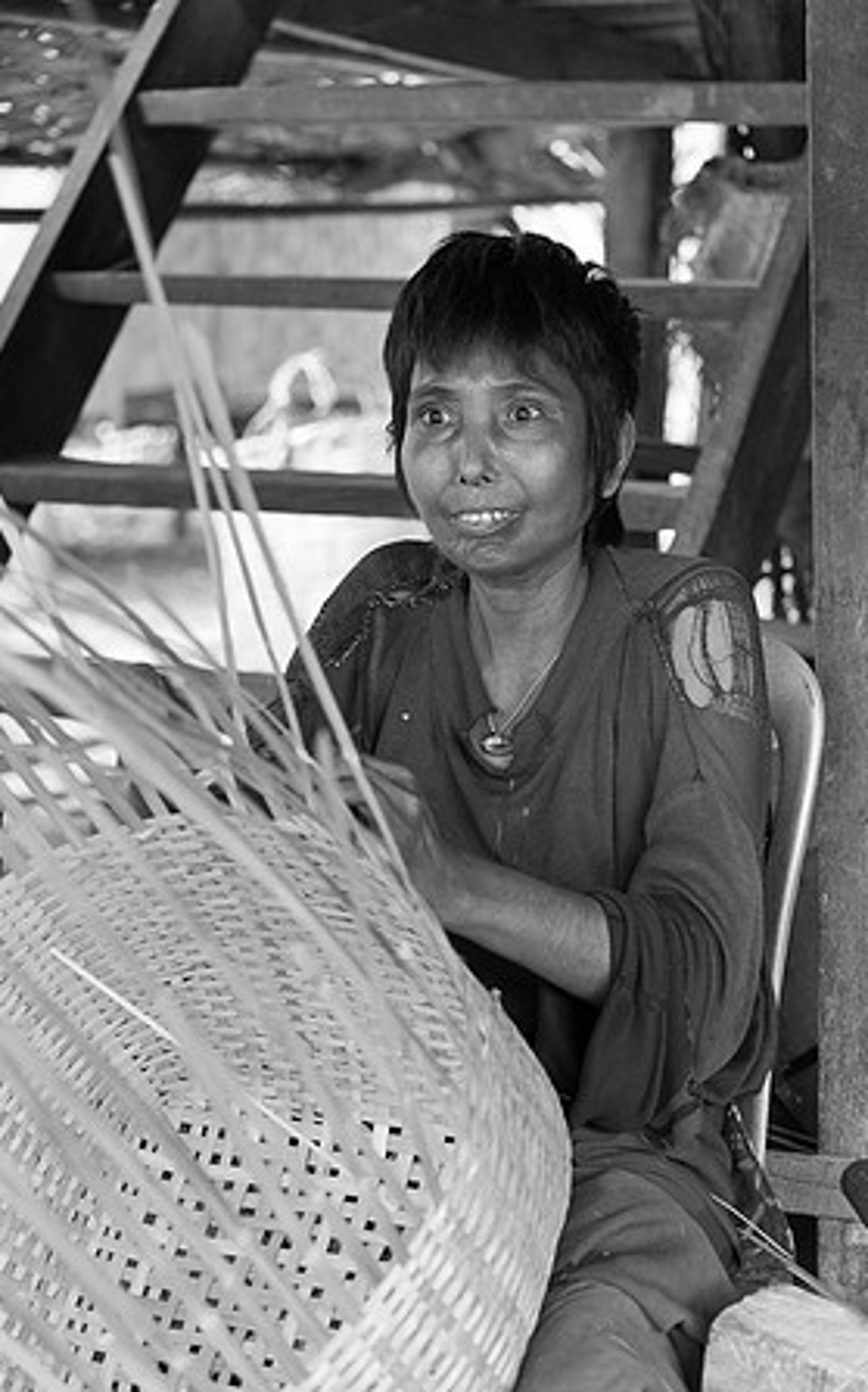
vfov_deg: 25.2
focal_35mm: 82
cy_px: 694
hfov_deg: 15.9
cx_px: 434
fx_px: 3107
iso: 1000
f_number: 5
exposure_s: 1/40
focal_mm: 80
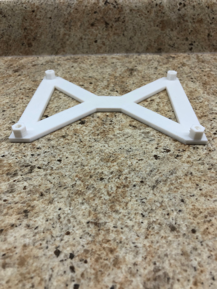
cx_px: 108
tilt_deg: -36.5
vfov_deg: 63.4
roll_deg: -0.5
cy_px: 144
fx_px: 234
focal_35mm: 28
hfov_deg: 49.7
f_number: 1.8
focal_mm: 4
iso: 25
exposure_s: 1/30
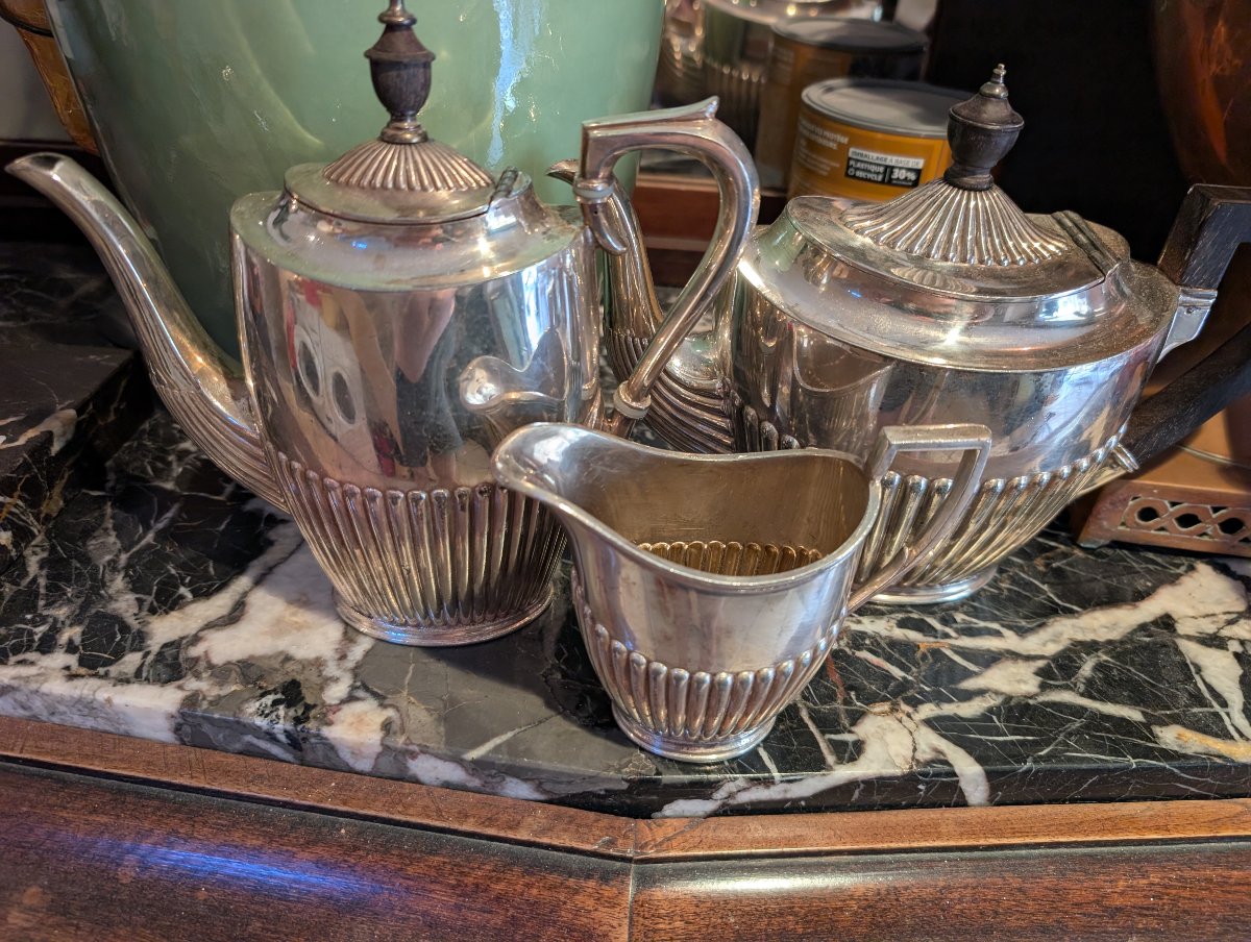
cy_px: 471
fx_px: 869
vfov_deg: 57.0
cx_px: 626
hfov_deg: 71.5
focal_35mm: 24
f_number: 1.68
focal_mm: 6.9
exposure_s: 1/100
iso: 332
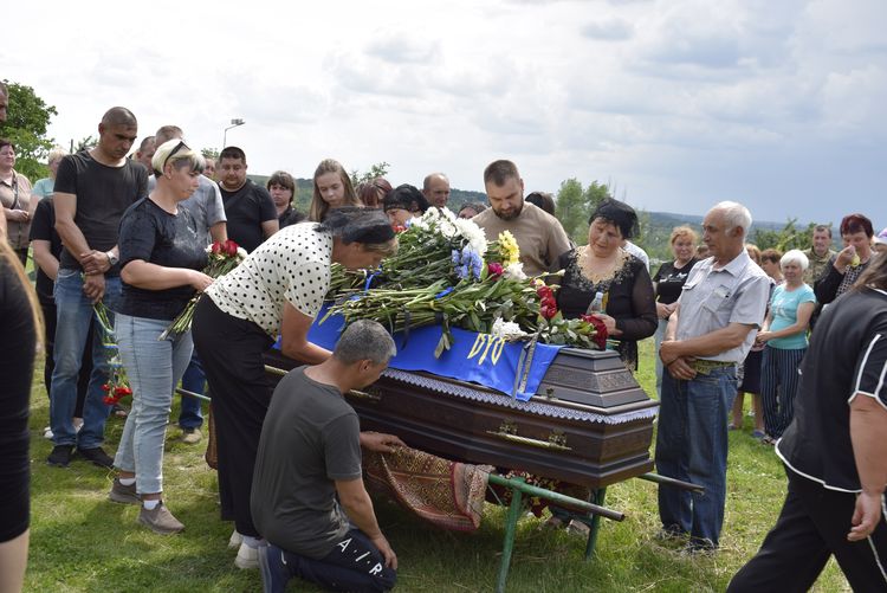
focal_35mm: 44
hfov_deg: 44.9
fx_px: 1072
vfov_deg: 30.9
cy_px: 296
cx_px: 444
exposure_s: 1/200
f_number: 7.1
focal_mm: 29
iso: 100
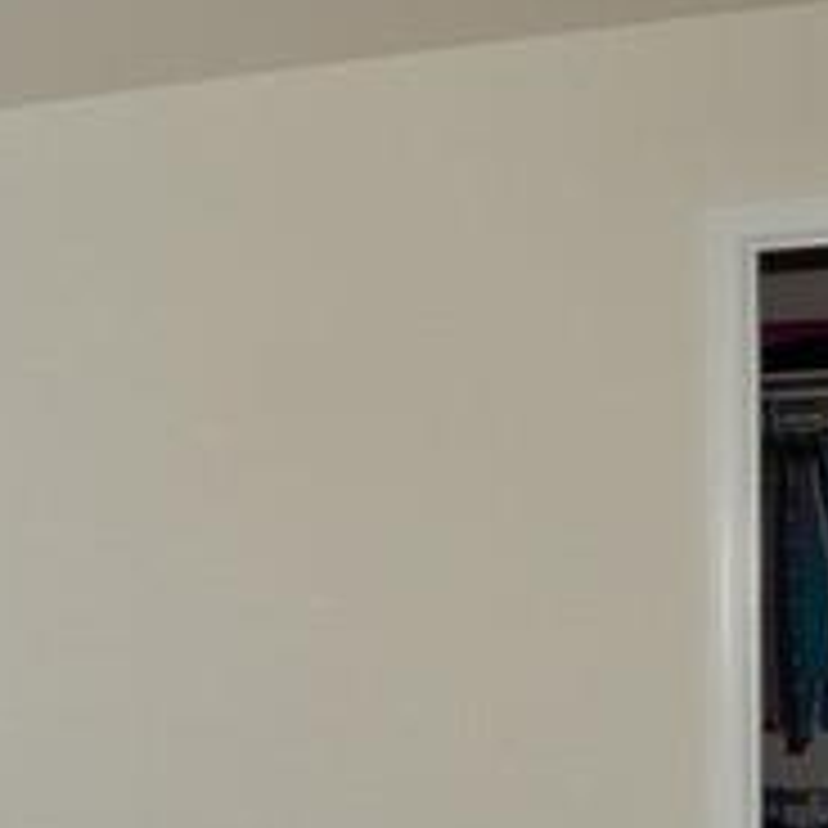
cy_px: 691
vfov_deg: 21.3
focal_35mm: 80
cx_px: -194
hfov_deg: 20.2
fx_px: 2165
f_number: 3.5
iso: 1400
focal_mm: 18
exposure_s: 1/60
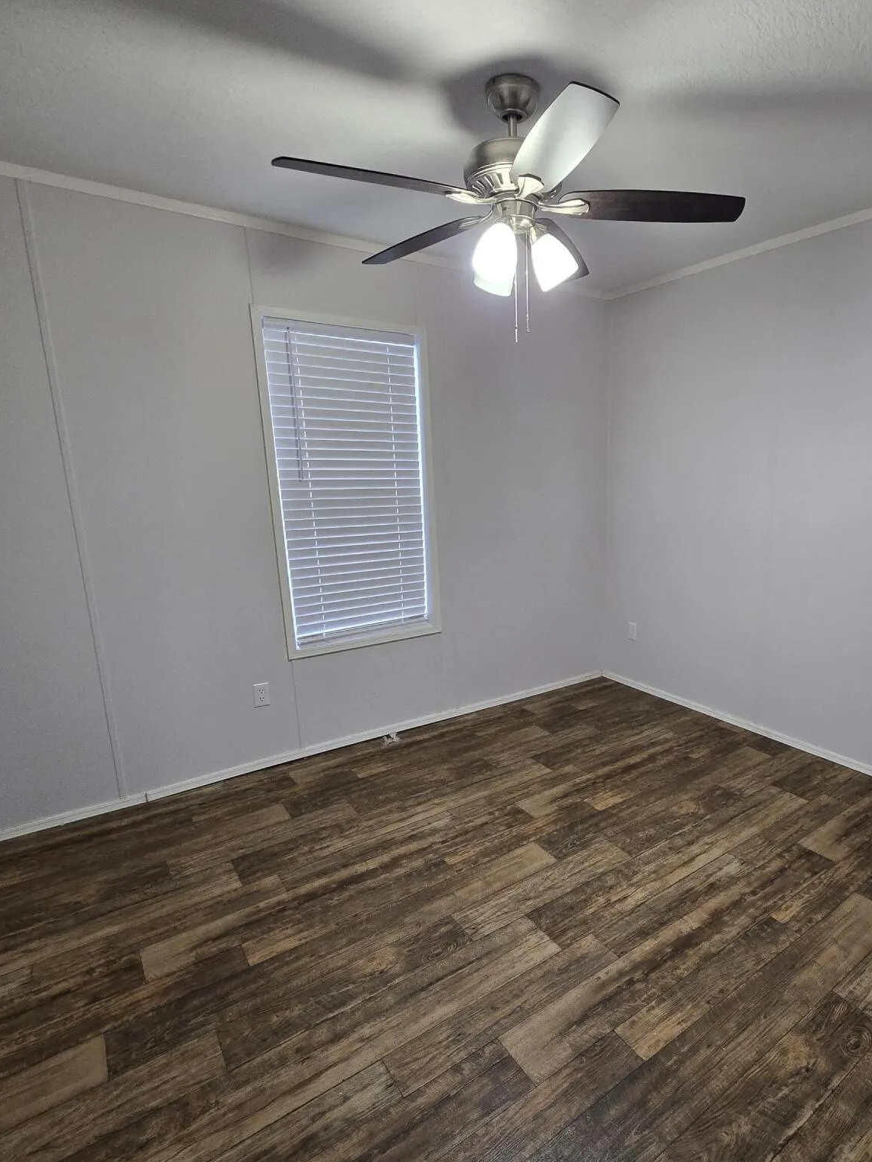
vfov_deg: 90.9
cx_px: 543
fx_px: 571
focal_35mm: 17
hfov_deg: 73.5
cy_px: 625
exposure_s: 1/60
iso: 250
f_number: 2.2
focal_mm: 2.2
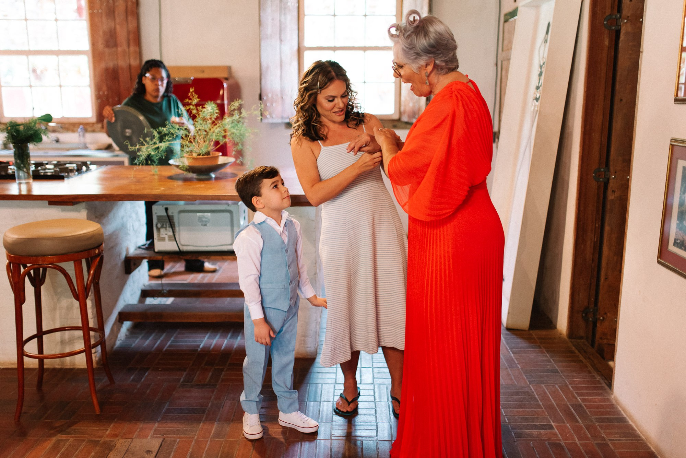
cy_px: 229
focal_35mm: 36
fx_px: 693
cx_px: 335
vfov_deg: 36.5
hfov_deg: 52.6
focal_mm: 35
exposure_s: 1/200
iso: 800
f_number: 1.8
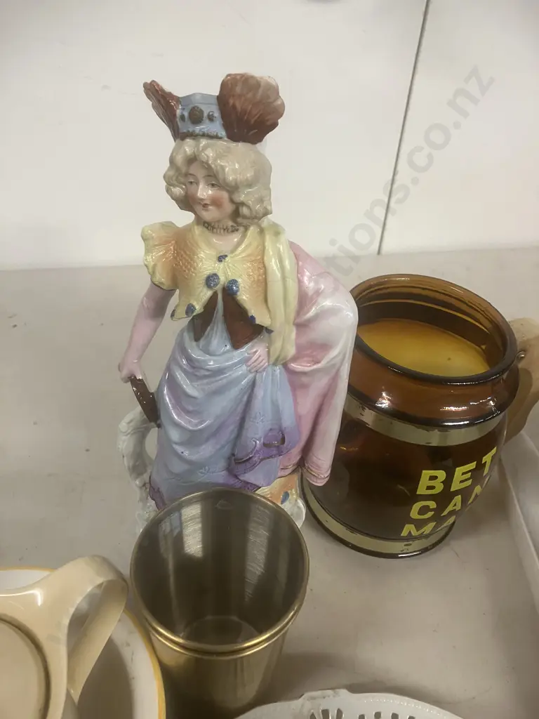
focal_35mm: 28
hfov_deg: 49.7
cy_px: 360
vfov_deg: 63.4
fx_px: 581
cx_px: 270
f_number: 1.8
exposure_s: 1/50
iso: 160
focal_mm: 3.99
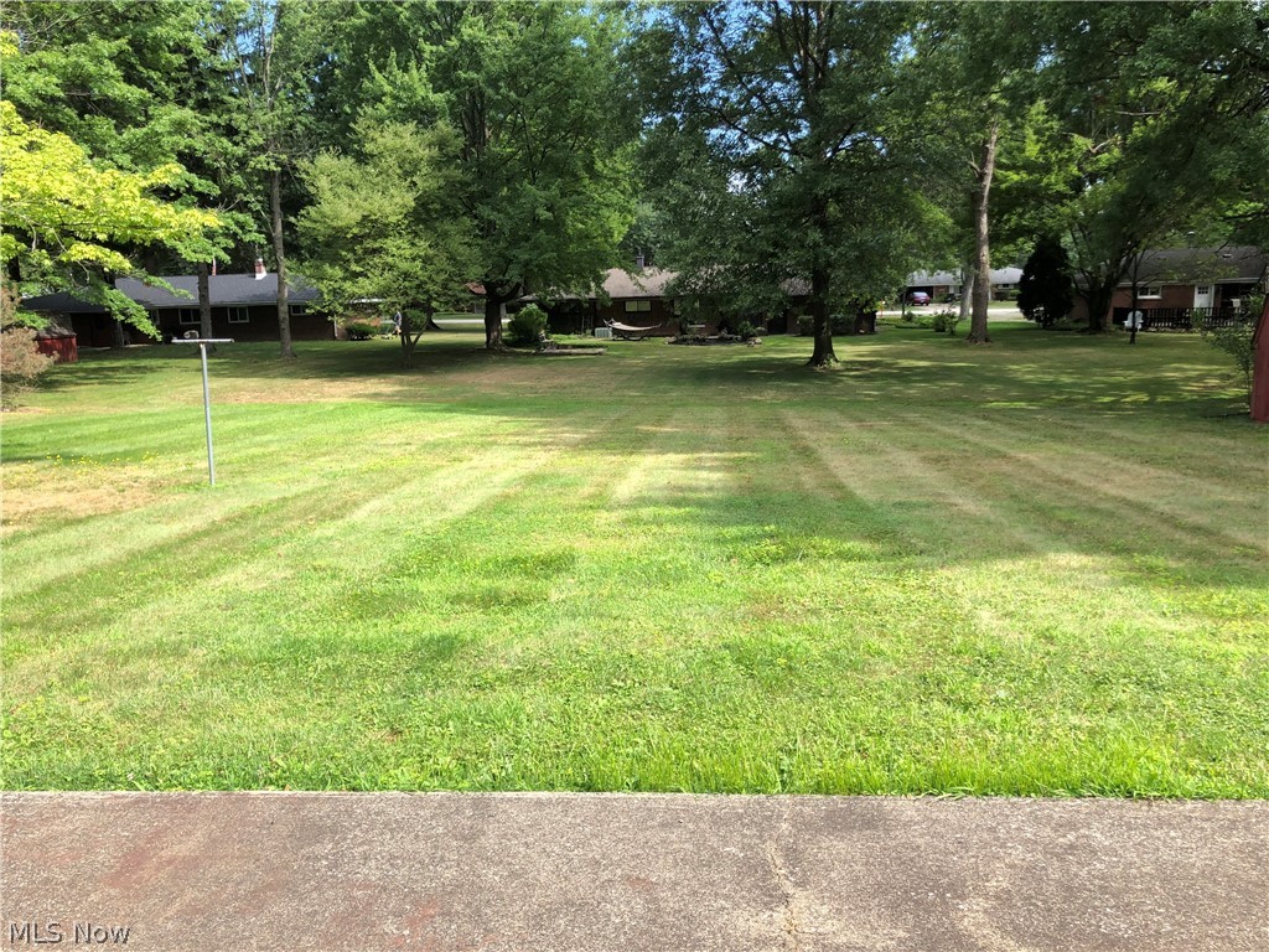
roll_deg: +3.2
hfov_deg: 63.4
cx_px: 634
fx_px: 1026
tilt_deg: -10.3
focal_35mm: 28
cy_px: 476
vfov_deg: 49.7
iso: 20
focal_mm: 4
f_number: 1.8
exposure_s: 1/774
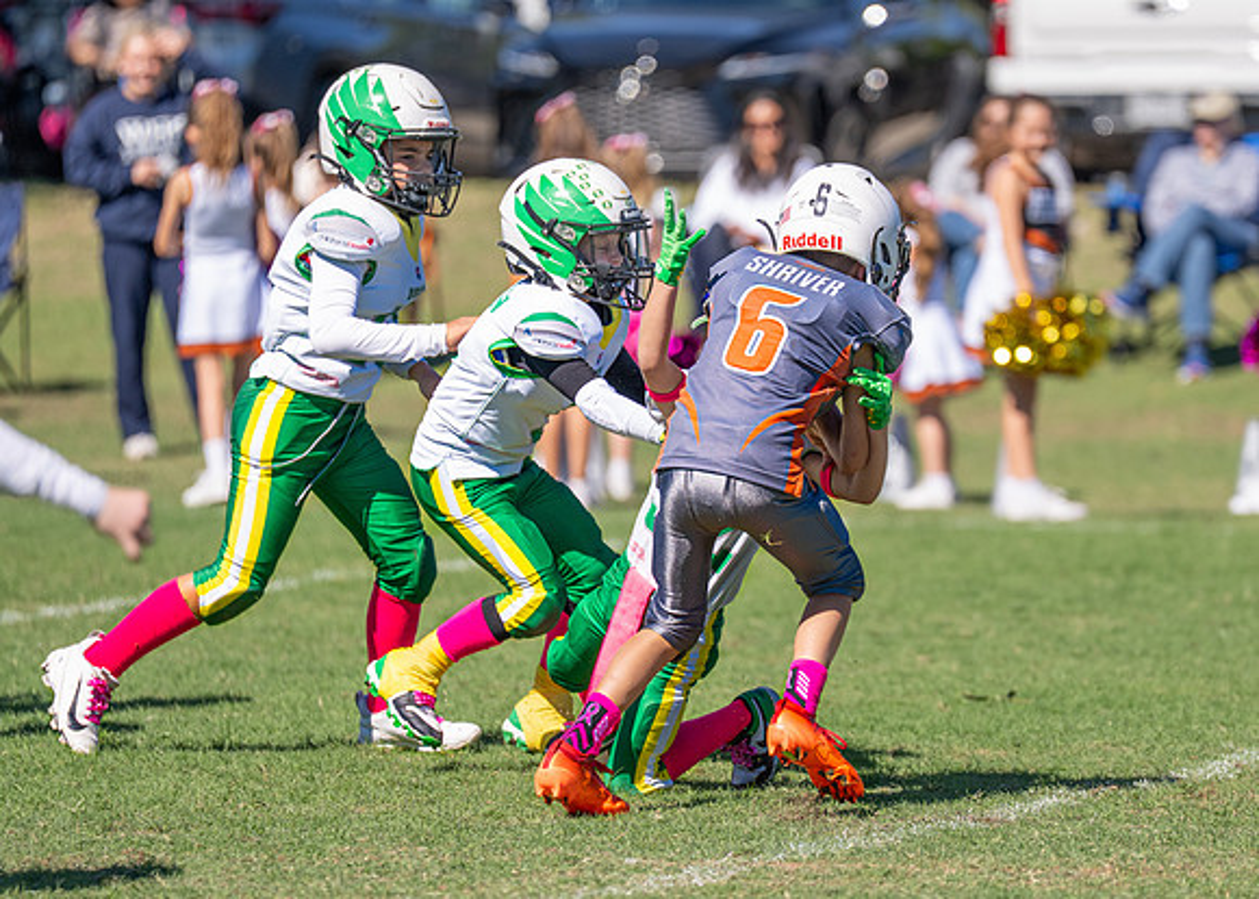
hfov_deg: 6.4
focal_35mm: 313
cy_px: 458
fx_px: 11192
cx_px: 850
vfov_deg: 4.6
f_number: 2.8
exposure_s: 1/3200
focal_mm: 200
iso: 160
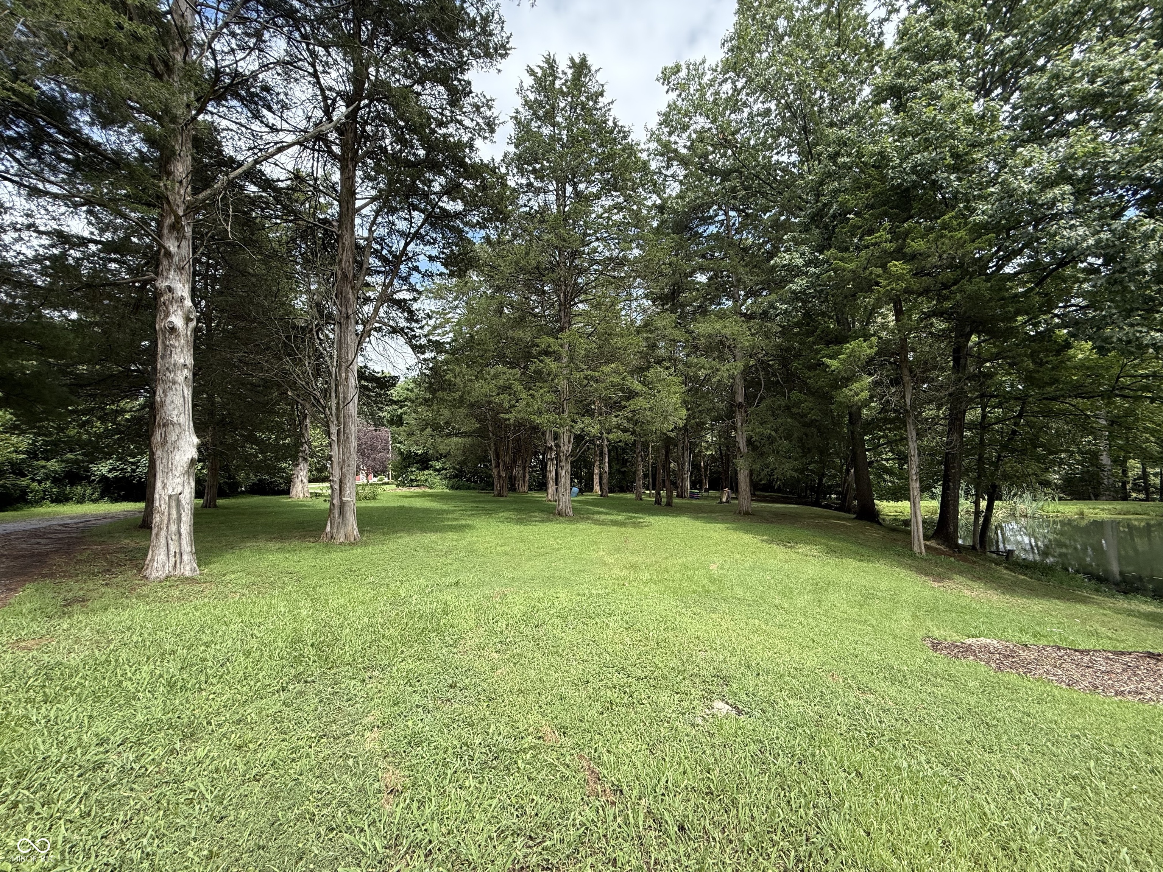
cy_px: 436
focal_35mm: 14
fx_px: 470
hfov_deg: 102.1
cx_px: 582
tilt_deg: +3.7
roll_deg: +1.0
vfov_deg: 85.7
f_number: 2.2
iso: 64
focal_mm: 2.22
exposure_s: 1/638
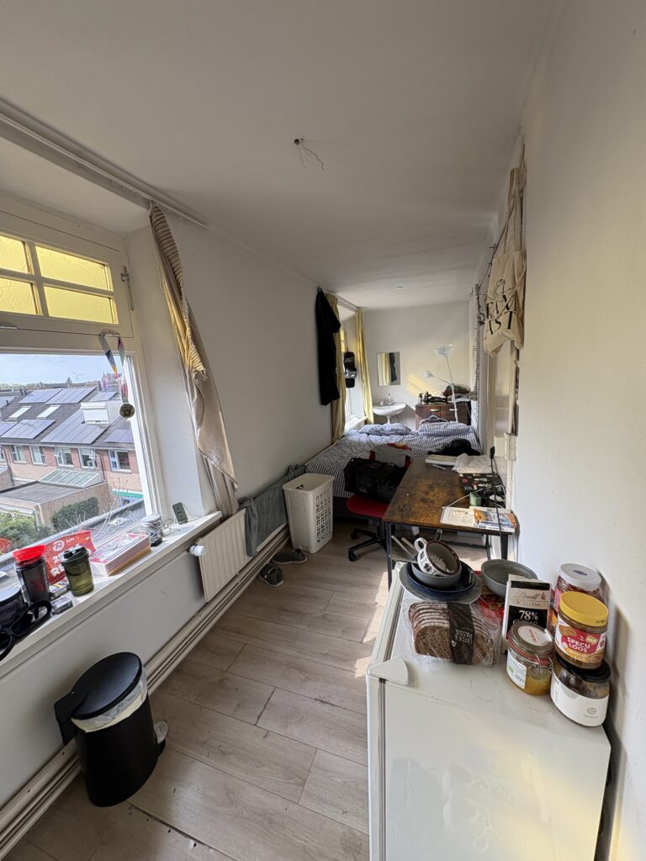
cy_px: 430
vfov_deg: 102.1
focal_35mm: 14
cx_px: 323
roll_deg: +4.1
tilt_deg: -8.7
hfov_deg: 85.7
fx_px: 348
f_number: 2.2
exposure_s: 1/149
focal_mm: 2.22
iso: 50
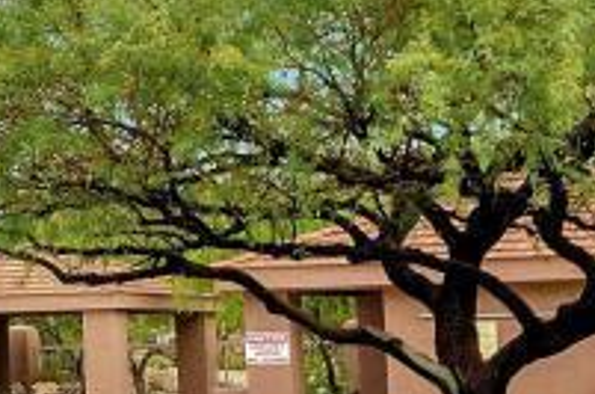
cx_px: -596
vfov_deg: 12.6
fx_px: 1781
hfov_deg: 15.3
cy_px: 200
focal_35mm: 108
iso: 320
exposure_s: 1/400
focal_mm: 16
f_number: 10
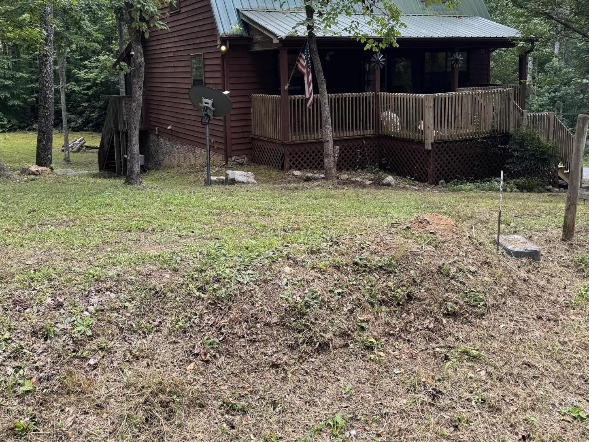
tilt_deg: -6.3
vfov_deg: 42.2
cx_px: 289
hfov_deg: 55.4
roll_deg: +1.9
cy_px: 135
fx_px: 561
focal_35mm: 33
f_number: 1.78
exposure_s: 1/451
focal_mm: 6.76
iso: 80
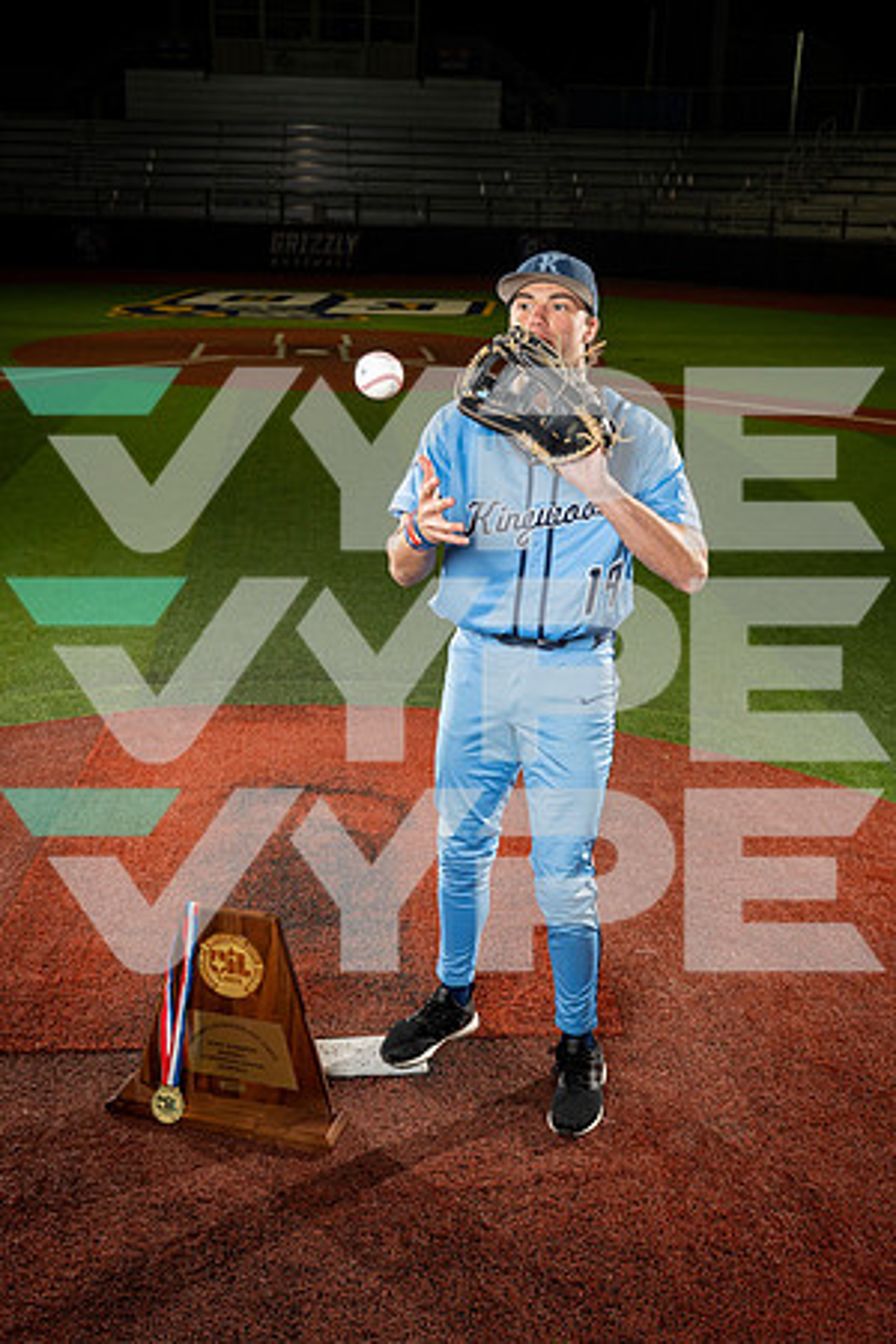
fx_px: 1531
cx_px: 448
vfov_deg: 47.4
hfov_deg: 32.6
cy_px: 672
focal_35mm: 41
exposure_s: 1/250
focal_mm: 41
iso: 800
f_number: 5.6
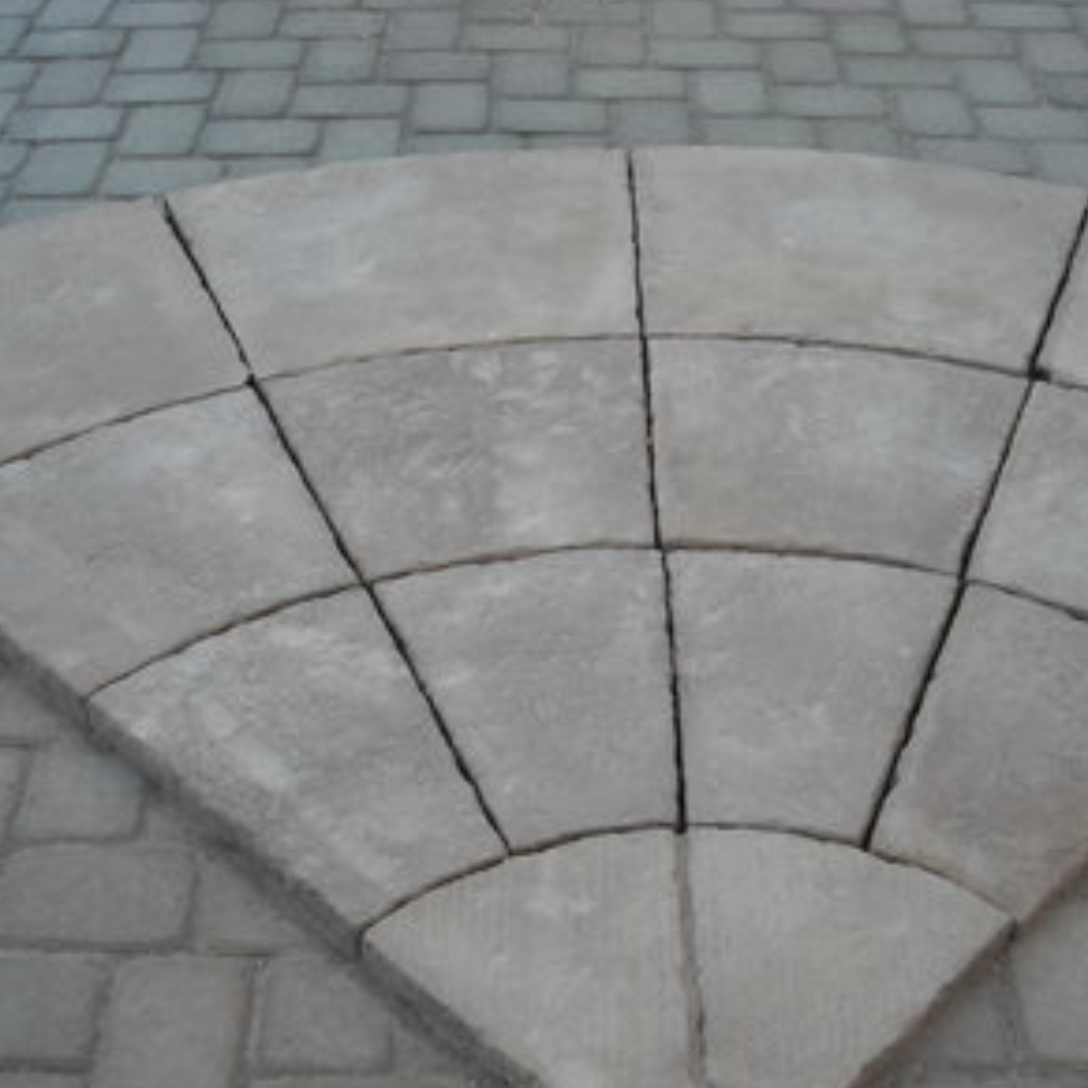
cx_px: 568
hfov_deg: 33.4
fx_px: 1814
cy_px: 617
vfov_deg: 33.3
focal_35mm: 51
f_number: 2.8
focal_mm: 5.7
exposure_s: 1/161
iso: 64
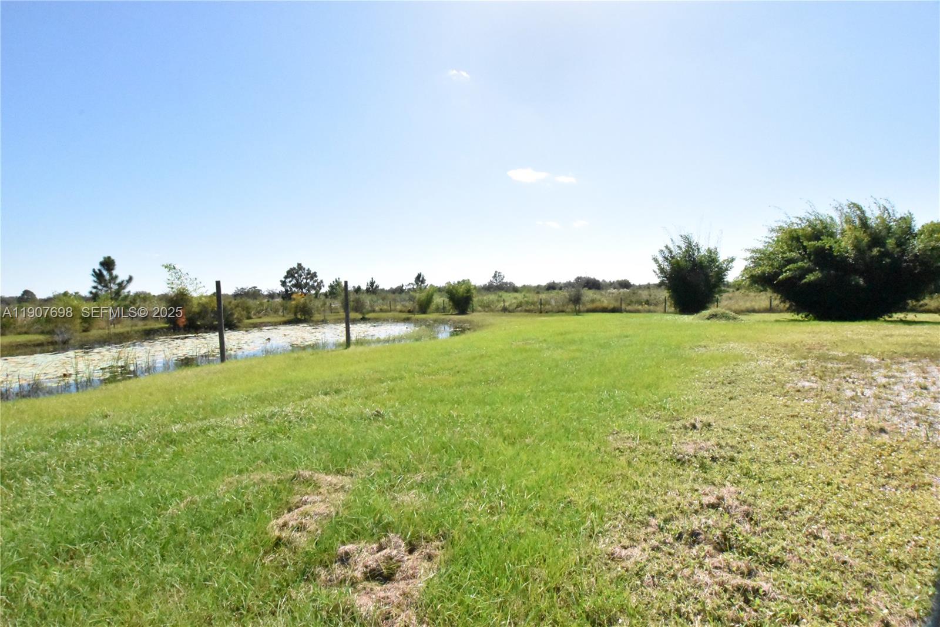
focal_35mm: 15
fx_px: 392
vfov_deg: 77.3
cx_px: 470
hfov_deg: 100.4
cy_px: 314
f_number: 14
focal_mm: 10
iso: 16000
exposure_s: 1/4000
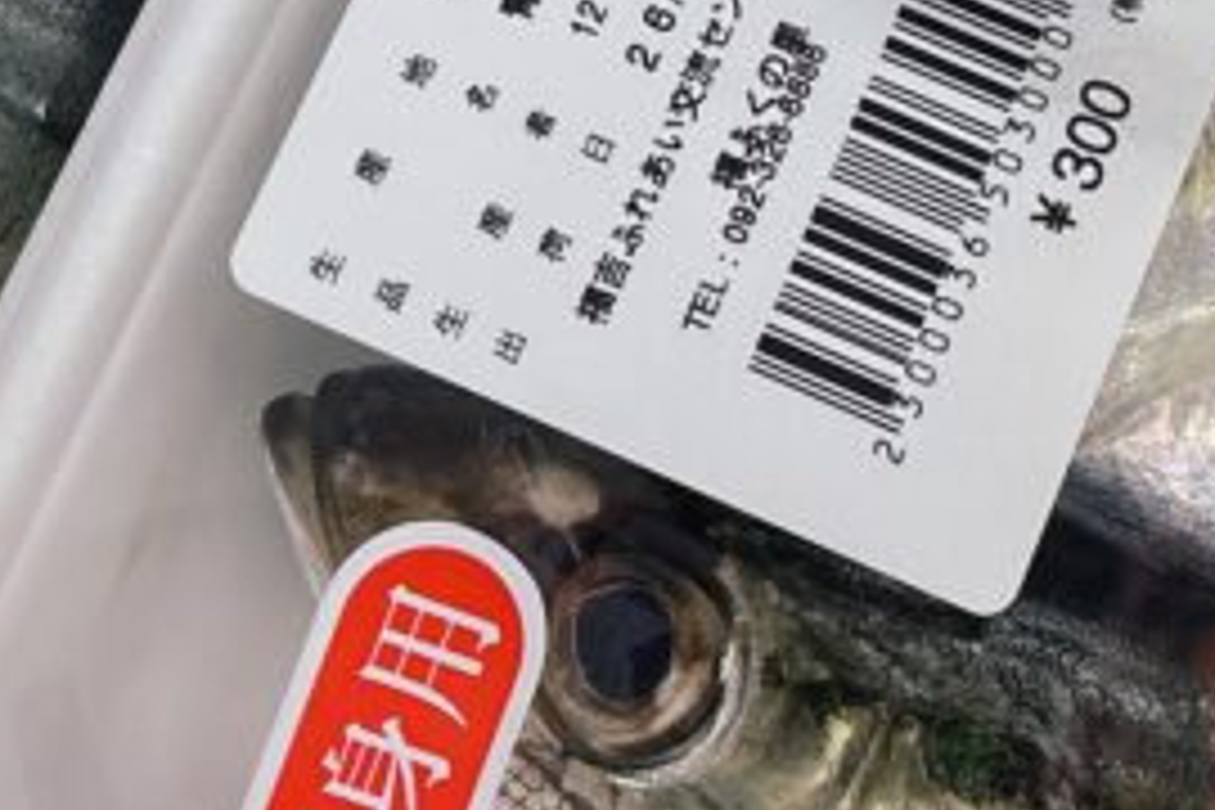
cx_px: 958
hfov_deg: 21.0
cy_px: -500
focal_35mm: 96
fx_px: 3240
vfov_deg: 13.2
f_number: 1.6
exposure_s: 1/120
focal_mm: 5.96
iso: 125
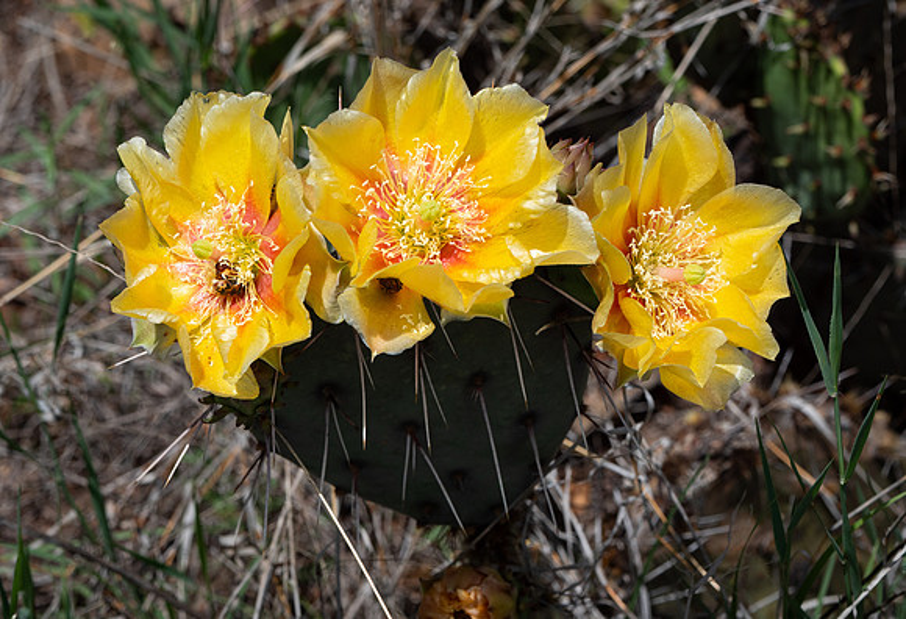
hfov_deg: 10.3
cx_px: 434
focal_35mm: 198
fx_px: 5021
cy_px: 264
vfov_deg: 7.0
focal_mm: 92
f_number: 8
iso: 200
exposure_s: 1/1000
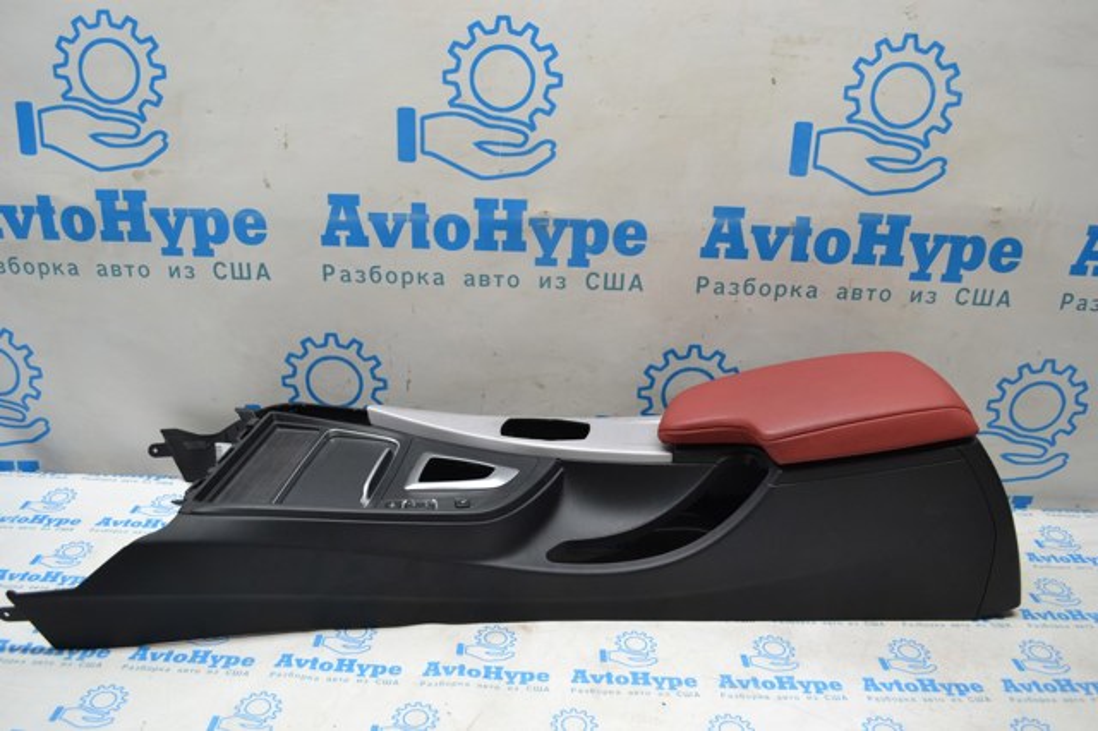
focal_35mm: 30
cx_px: 549
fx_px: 914
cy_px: 366
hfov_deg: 62.0
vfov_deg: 43.6
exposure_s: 1/80
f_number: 4.5
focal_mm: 20
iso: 400
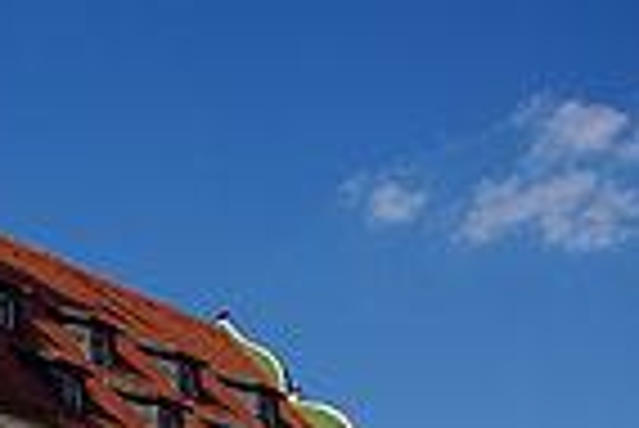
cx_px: -342
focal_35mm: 98
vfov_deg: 13.6
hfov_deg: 18.3
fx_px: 1741
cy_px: 534
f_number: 8
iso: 100
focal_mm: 21
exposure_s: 1/350
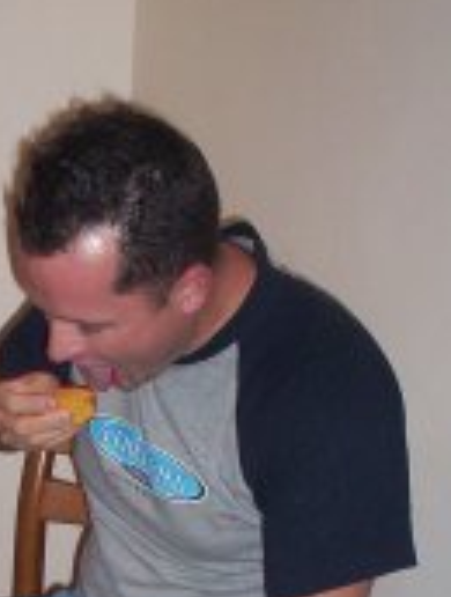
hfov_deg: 16.3
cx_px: 52
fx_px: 1556
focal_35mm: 90
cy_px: 684
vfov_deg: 20.5
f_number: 4.5
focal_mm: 4.99
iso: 140
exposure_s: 1/60
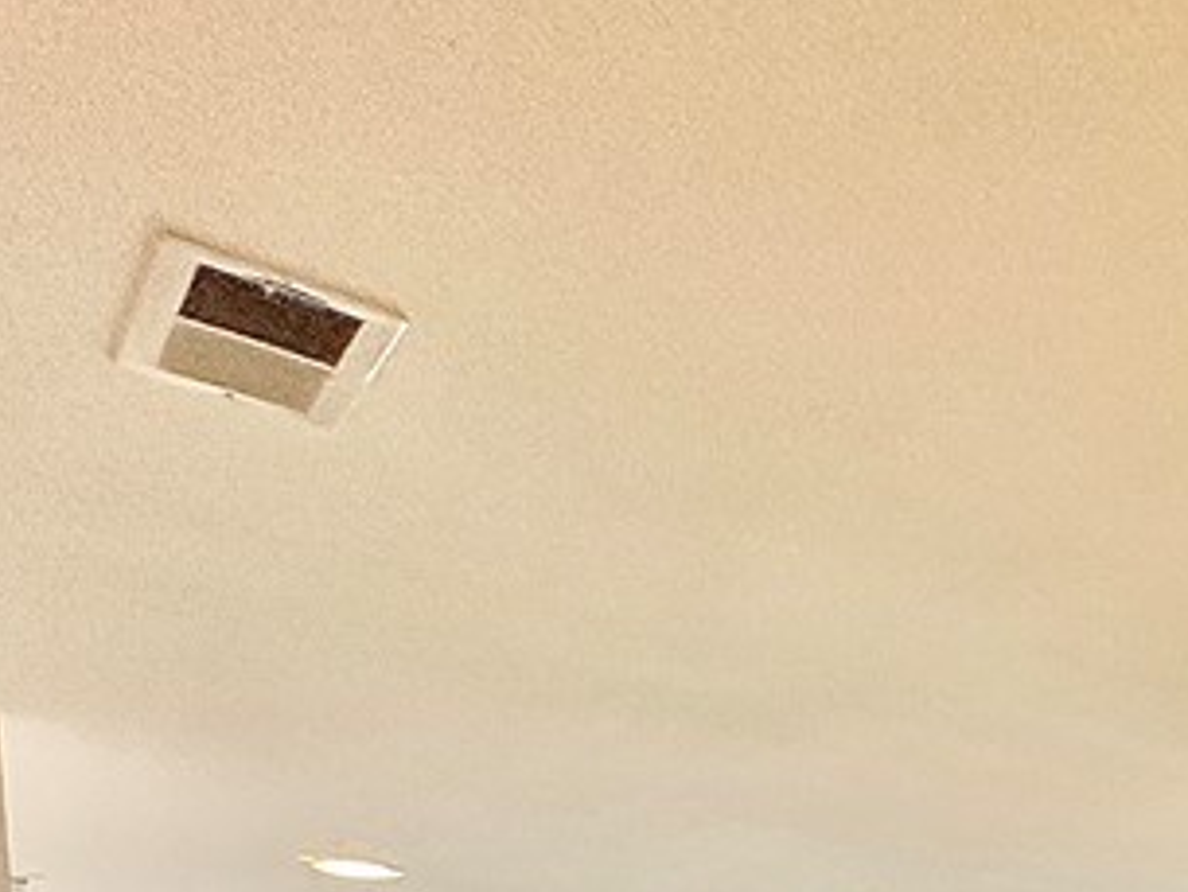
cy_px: 1367
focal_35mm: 47
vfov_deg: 23.9
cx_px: 1644
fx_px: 1614
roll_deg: +0.9
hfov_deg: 29.8
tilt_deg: -2.7
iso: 200
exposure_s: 1/120
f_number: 2.2
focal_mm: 2.22
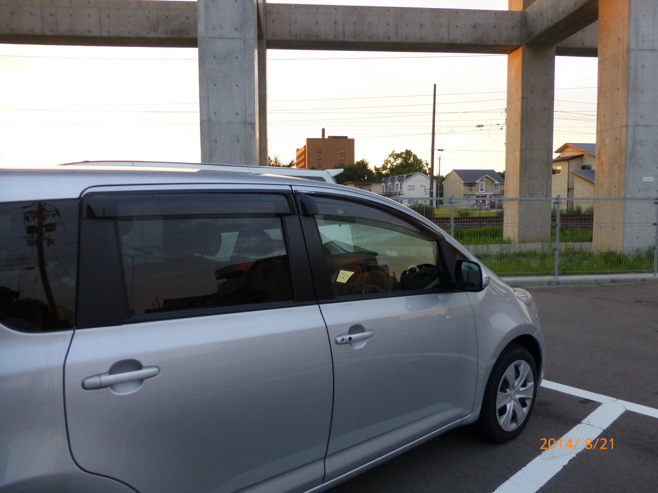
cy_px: 246
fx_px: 456
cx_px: 329
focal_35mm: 24
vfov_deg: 56.8
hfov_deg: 71.6
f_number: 3.3
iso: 320
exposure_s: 1/60
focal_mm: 4.3
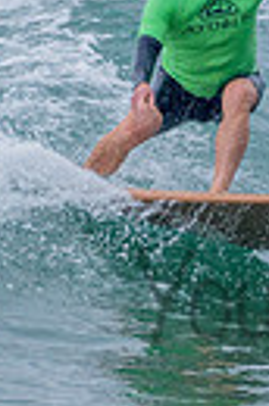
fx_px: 30896
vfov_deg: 0.8
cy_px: 130
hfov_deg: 0.5
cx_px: 436
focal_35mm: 2742
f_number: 5.6
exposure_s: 1/2000
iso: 720
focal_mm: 500
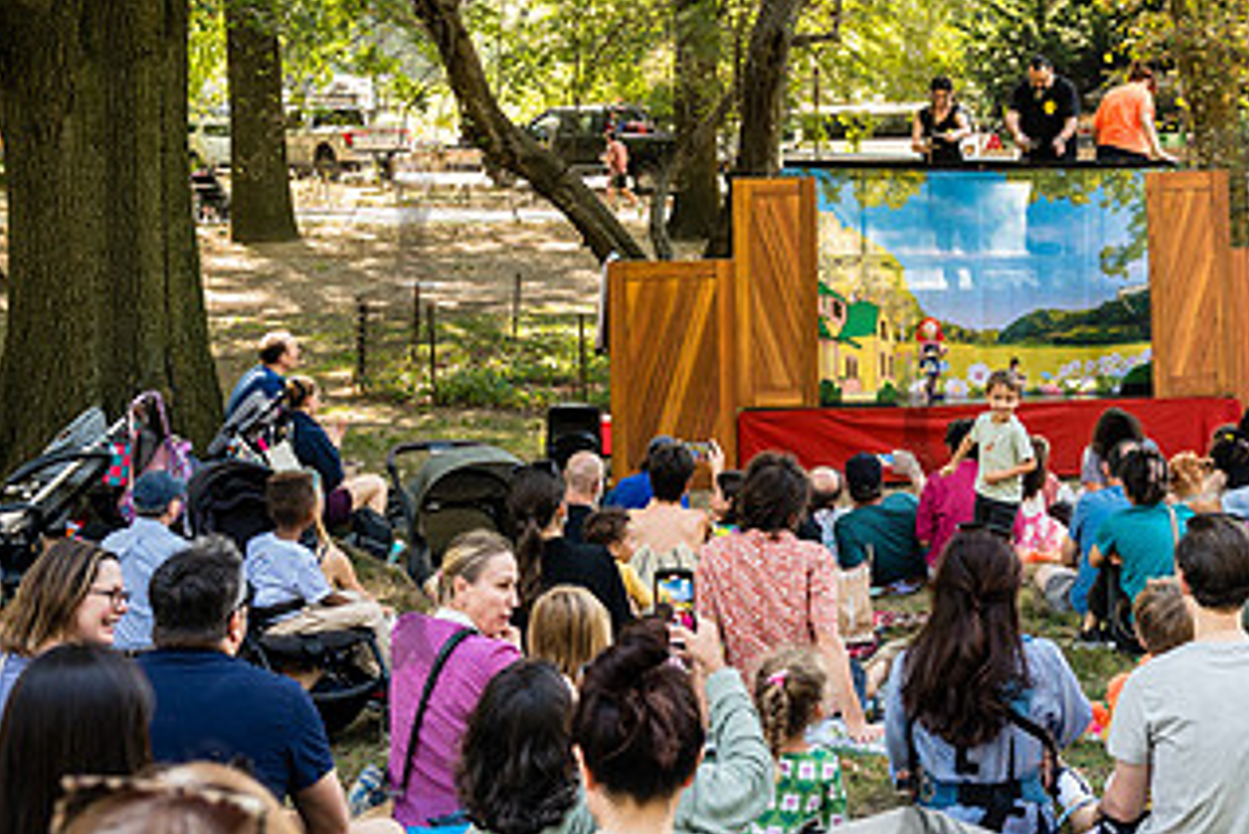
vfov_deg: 19.8
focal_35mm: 69
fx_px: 2395
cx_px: 912
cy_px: 411
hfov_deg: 28.9
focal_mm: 38
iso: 1000
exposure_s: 1/250
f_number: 4.5
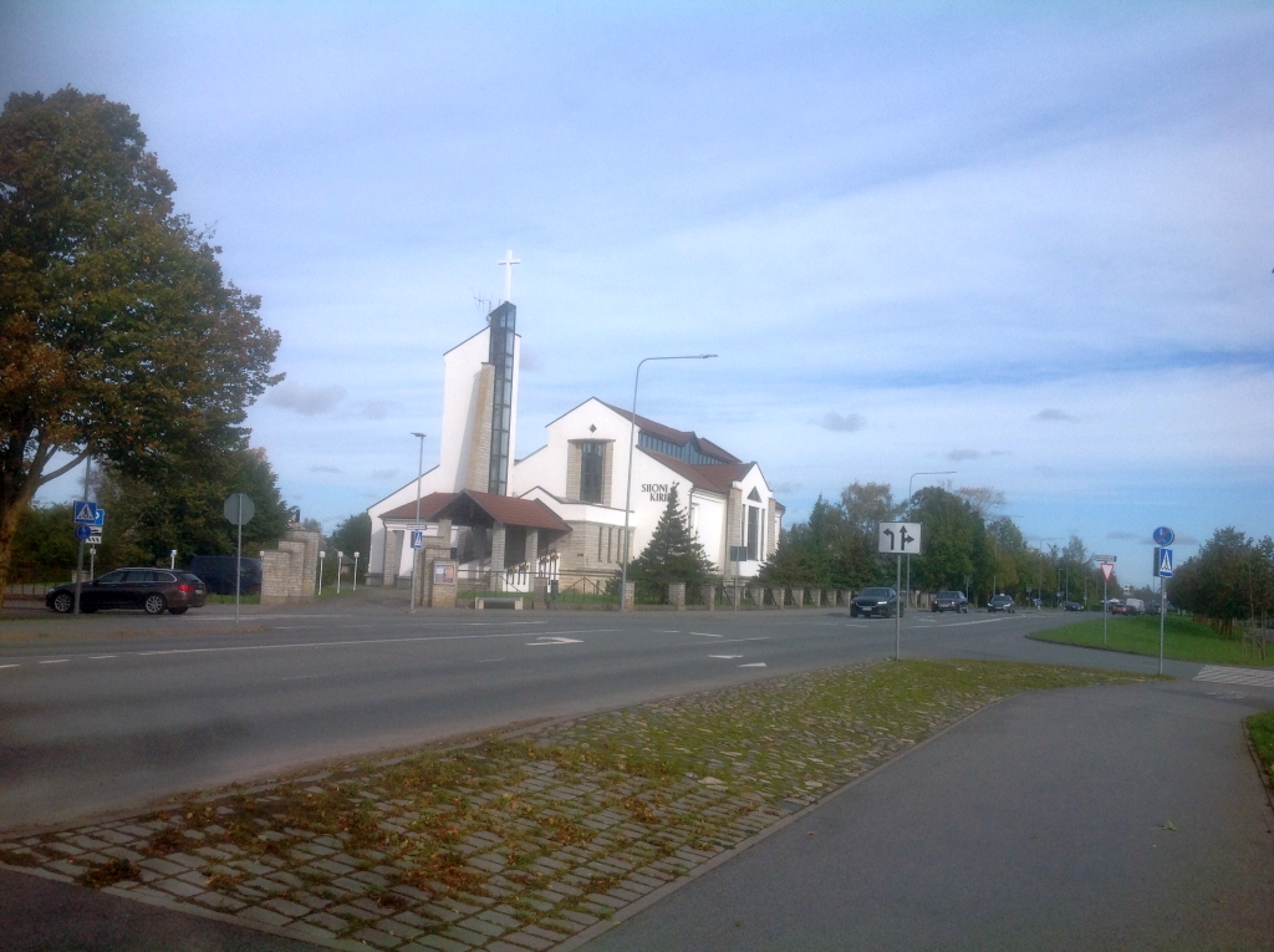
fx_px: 1286
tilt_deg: +5.3
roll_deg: -3.1
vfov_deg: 40.6
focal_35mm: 35
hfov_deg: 52.7
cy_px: 476
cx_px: 637
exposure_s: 1/1439
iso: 50
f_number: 2.4
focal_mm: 4.28
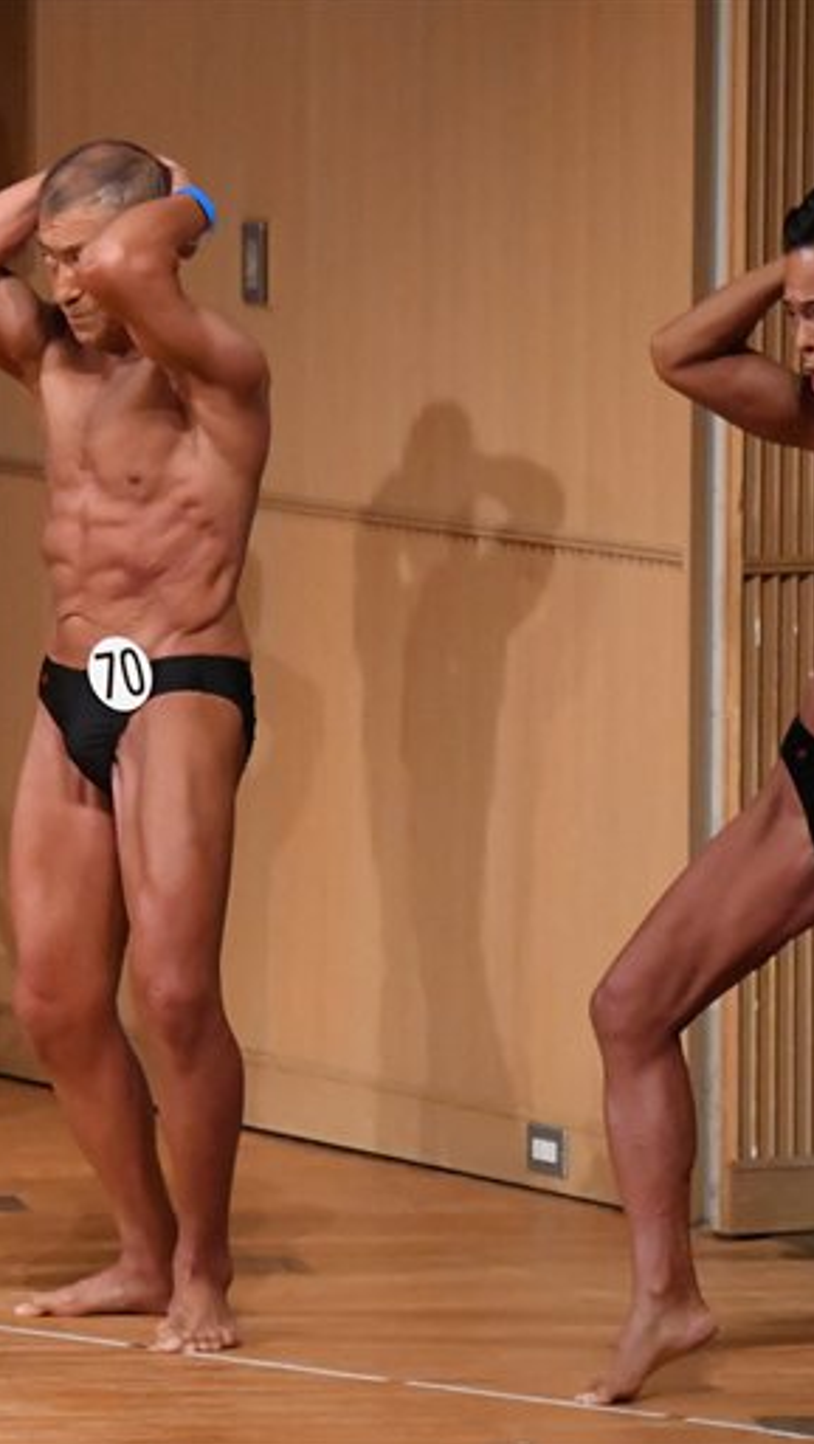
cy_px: 723
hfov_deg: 2.8
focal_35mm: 427
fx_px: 16366
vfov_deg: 5.1
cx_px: 156
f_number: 5.6
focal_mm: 180
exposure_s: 1/400
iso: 9000
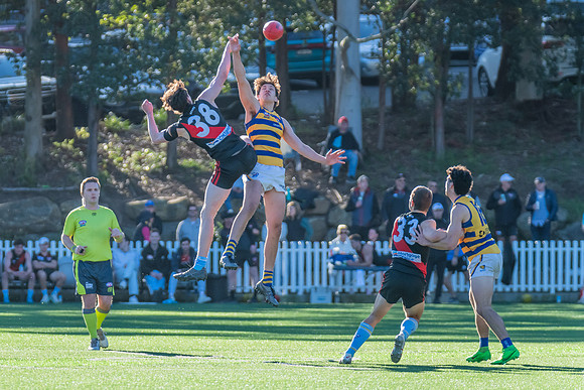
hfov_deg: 4.7
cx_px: 208
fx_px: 7118
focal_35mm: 439
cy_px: 153
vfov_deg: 3.1
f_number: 5.6
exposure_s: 1/1250
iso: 900
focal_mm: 340
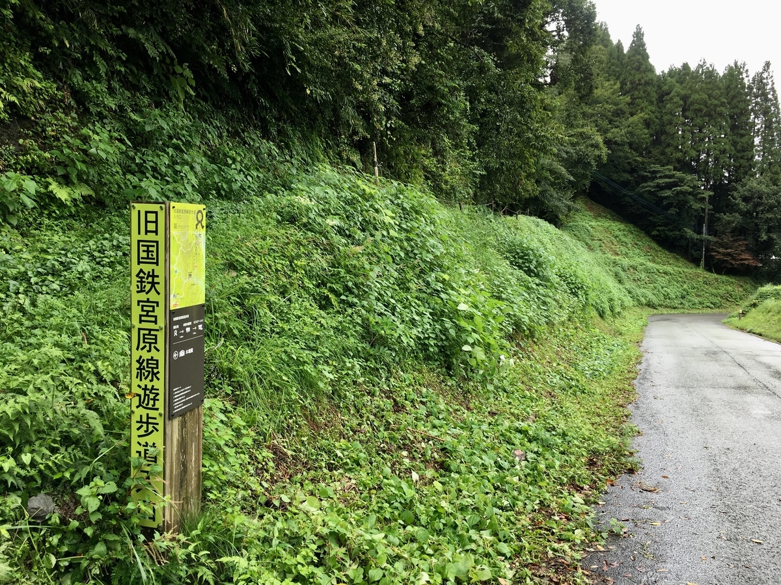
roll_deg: +1.9
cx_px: 390
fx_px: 654
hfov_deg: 61.7
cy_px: 292
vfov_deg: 48.2
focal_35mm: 29
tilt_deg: -5.7
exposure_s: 1/176
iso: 25
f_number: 2.2
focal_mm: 4.15
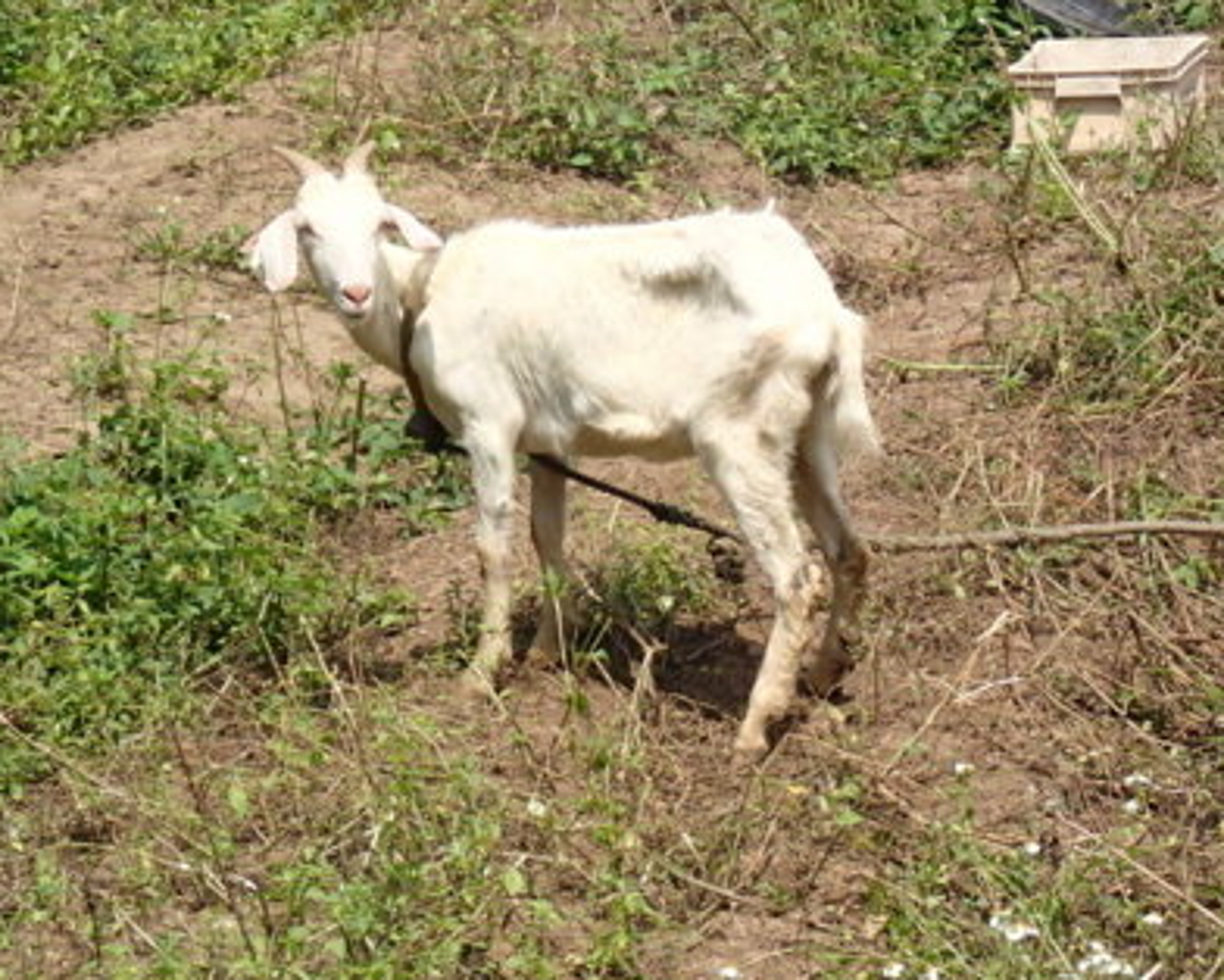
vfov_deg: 7.8
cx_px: 637
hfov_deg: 9.7
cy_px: 187
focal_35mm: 199
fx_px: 7212
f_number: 6.3
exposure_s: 1/320
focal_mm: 18
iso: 100
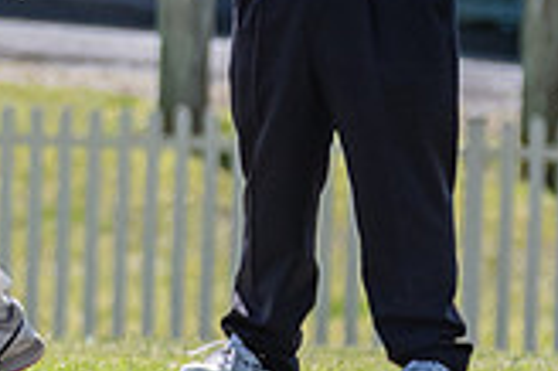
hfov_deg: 0.9
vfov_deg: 0.6
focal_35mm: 2396
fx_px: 37100
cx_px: -144
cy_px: -133
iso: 640
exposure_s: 1/2000
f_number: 7.1
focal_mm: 320
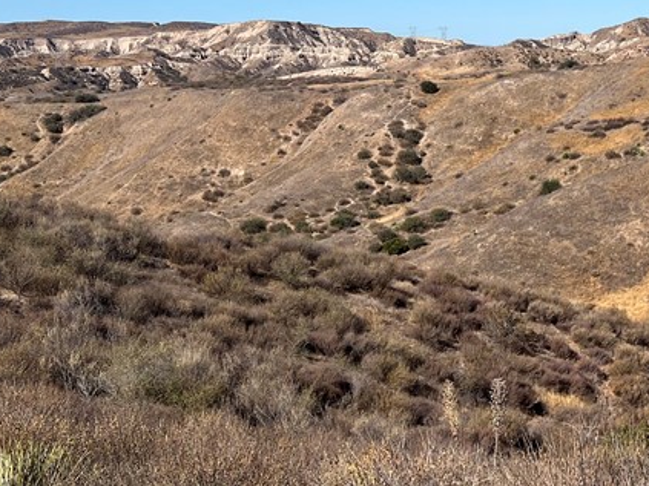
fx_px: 1181
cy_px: 144
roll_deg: +2.0
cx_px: 689
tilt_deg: -5.0
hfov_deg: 28.3
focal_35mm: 63
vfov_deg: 23.1
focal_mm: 5.7
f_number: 1.5
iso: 50
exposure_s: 1/5587
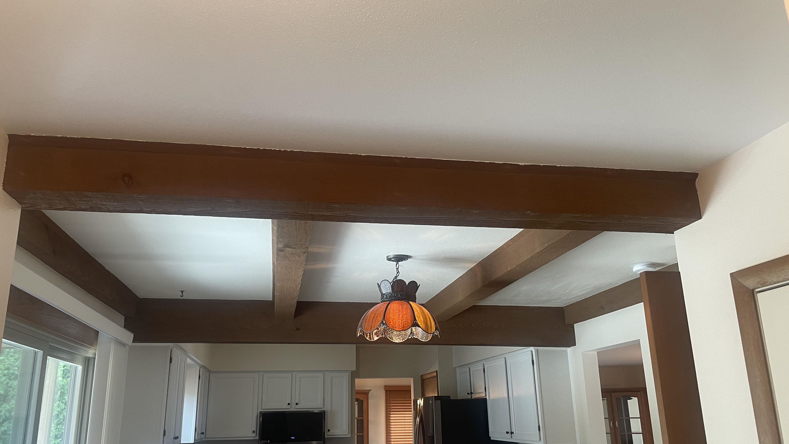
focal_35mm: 29
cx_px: 390
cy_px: 259
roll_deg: +1.2
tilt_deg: +16.0
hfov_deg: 66.1
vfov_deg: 40.1
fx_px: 607
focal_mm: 4.2
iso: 80
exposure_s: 1/60
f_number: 1.6
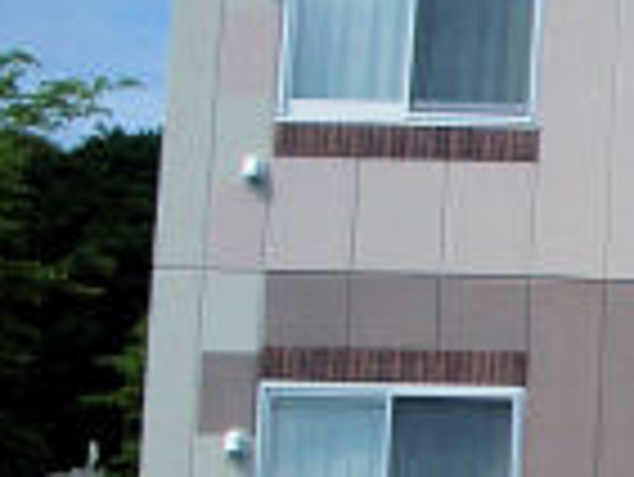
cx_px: 1012
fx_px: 2328
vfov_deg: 11.6
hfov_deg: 14.3
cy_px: 459
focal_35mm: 127
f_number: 4.3
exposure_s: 1/1250
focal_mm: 5.8
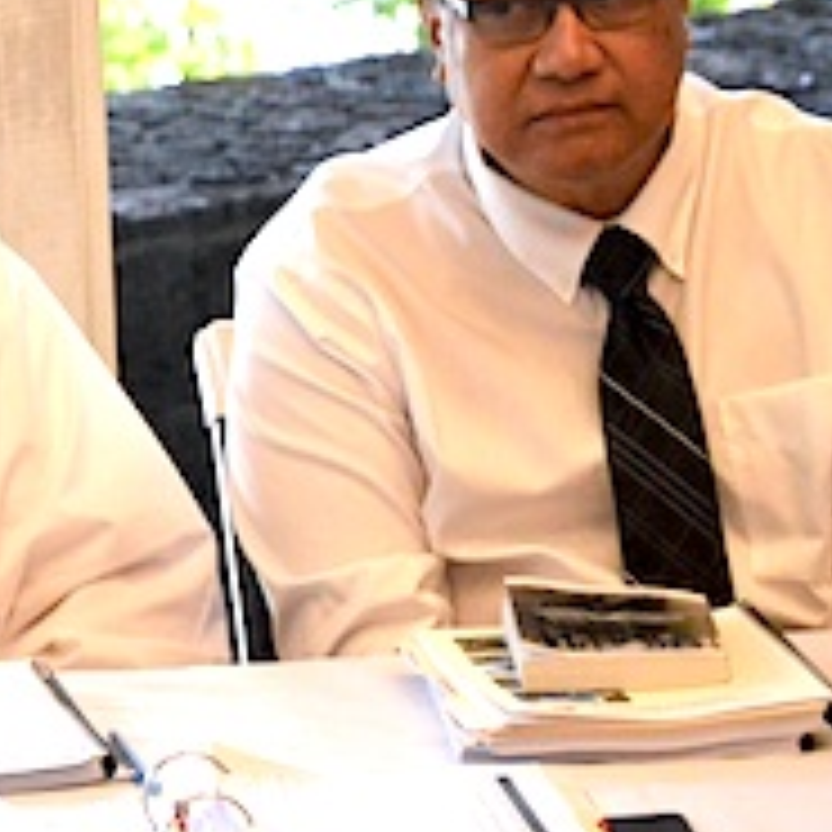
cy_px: 223
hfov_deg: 2.8
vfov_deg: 2.8
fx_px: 16859
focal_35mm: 620
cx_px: -58
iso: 3200
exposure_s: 1/500
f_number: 5.6
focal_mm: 200
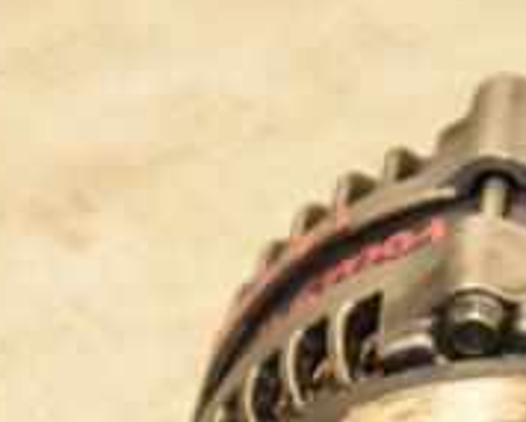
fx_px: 5545
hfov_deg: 5.4
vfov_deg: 4.3
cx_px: 467
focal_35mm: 356
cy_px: 543
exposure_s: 1/125
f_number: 5.3
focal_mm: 75
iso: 800
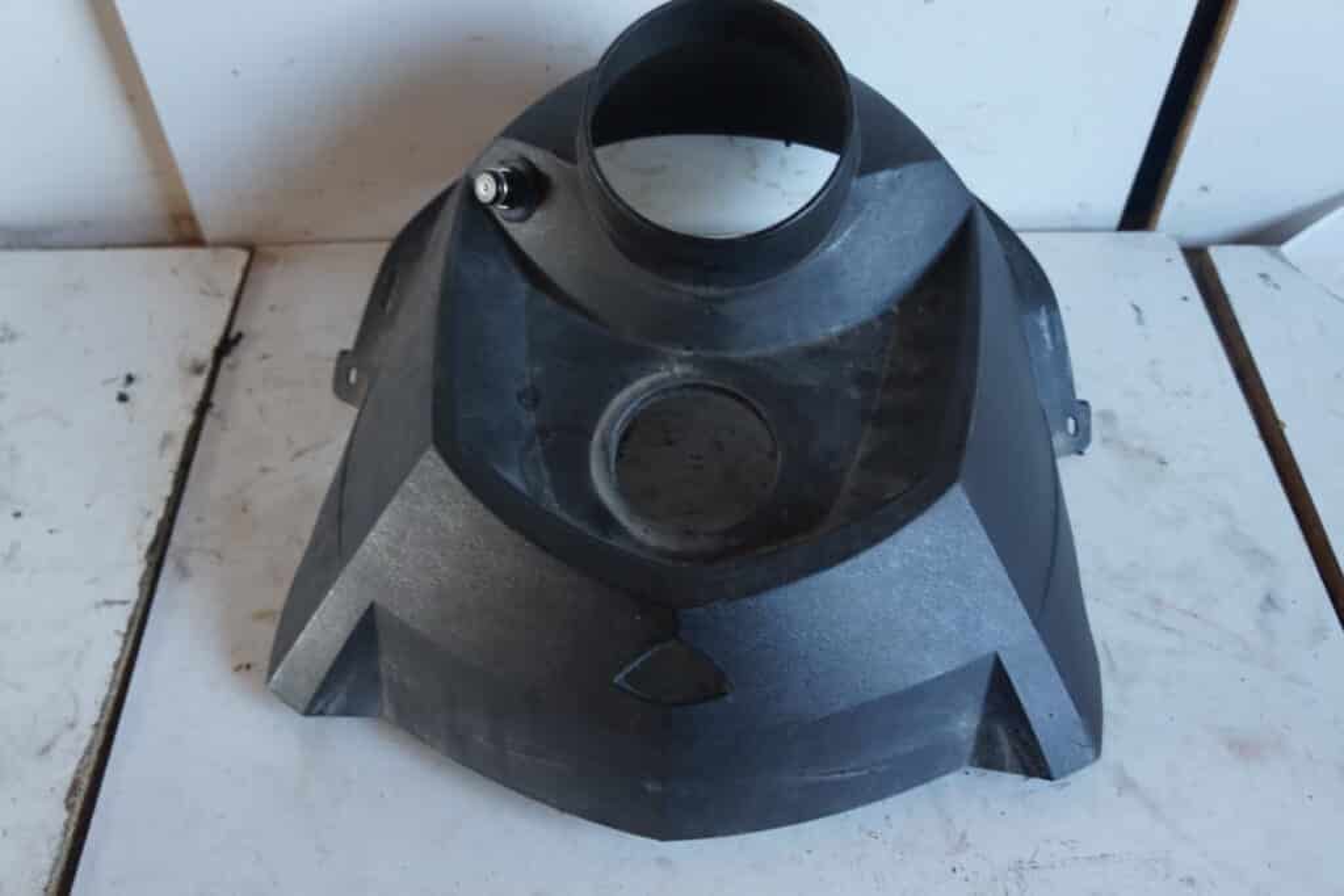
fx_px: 1120
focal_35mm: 30
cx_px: 672
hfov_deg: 61.9
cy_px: 448
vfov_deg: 43.6
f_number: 4
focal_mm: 20
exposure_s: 1/40
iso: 400
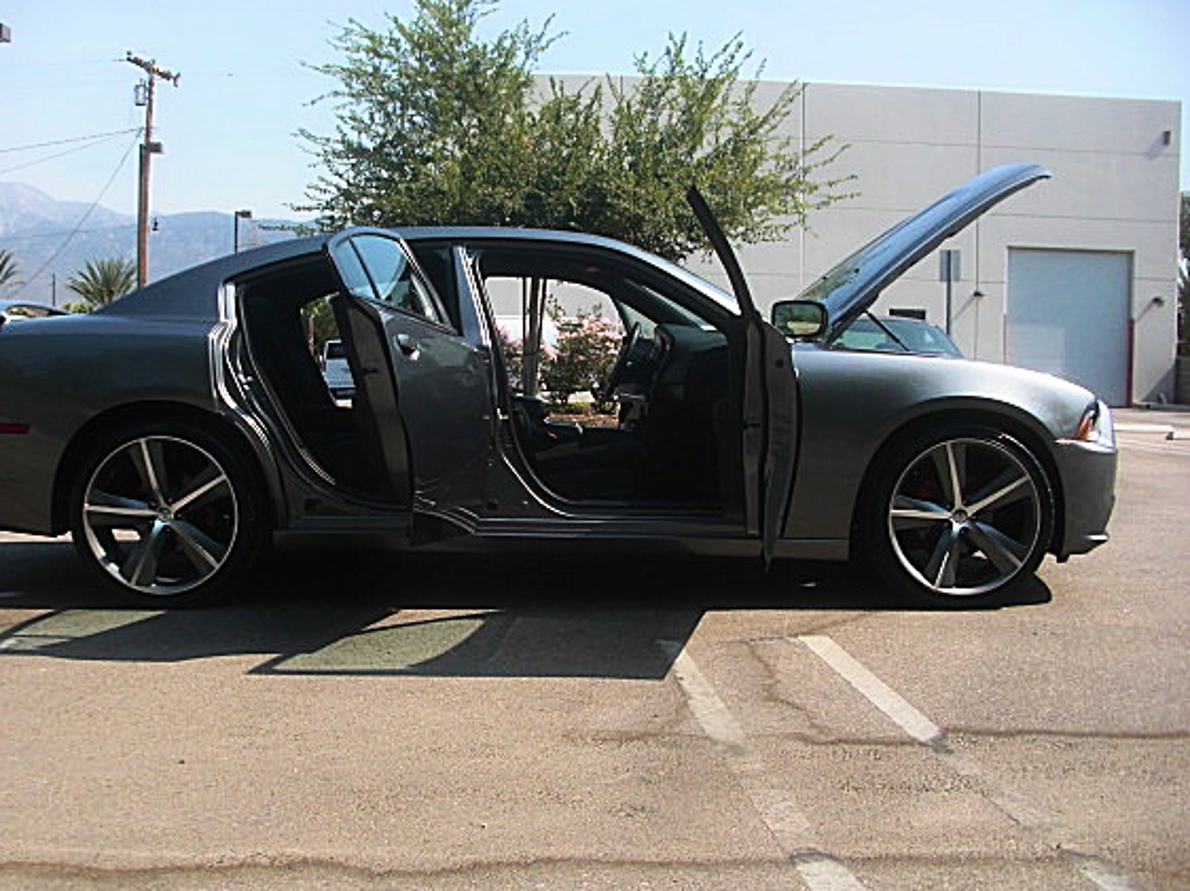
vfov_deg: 35.1
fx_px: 1409
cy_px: 470
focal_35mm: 41
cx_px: 523
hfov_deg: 45.7
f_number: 2.8
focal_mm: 6.3
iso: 50
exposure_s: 1/640
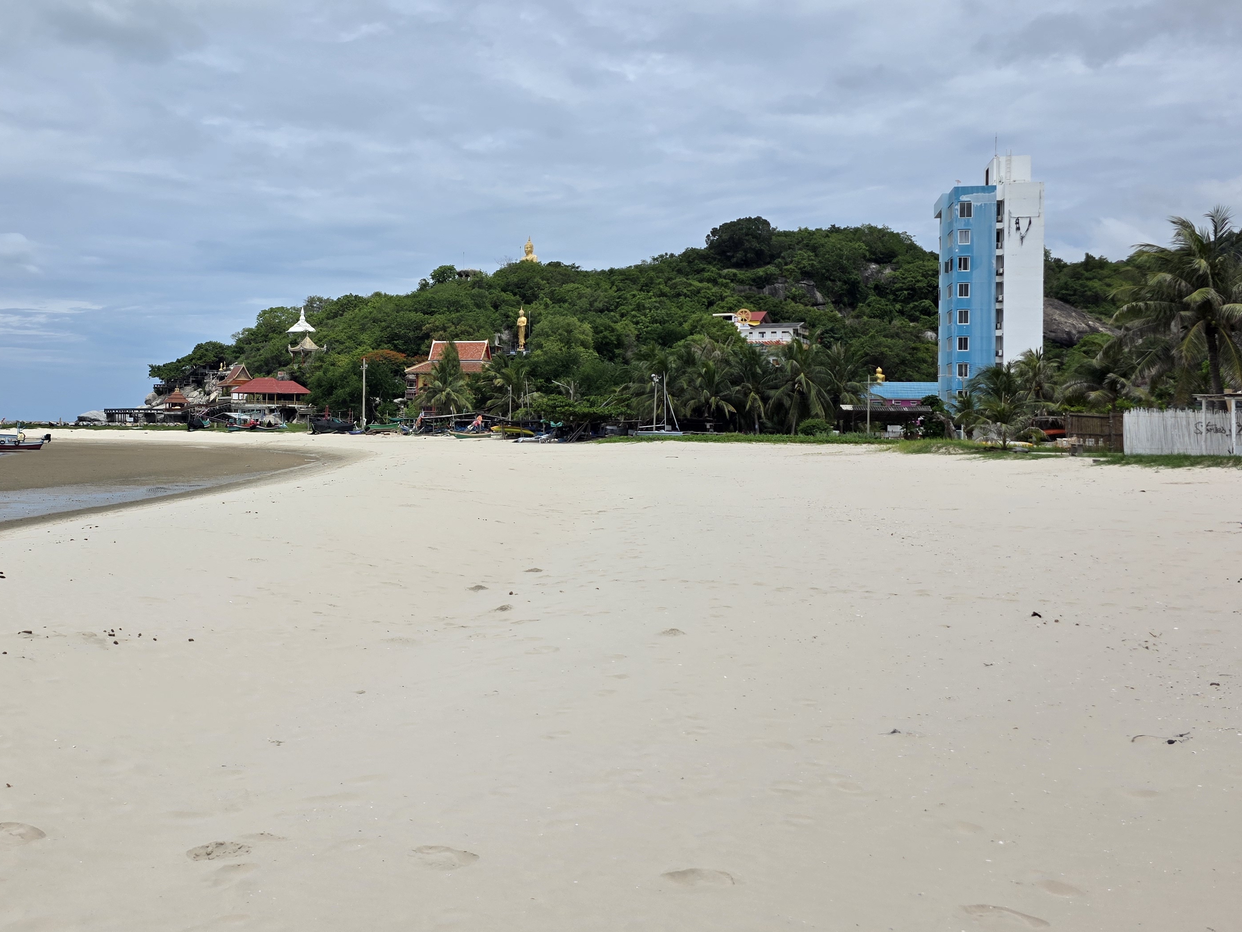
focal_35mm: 33
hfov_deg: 54.6
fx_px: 1184
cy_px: 411
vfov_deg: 42.9
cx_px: 452
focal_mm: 6.3
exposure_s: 1/7944
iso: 40
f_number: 1.7
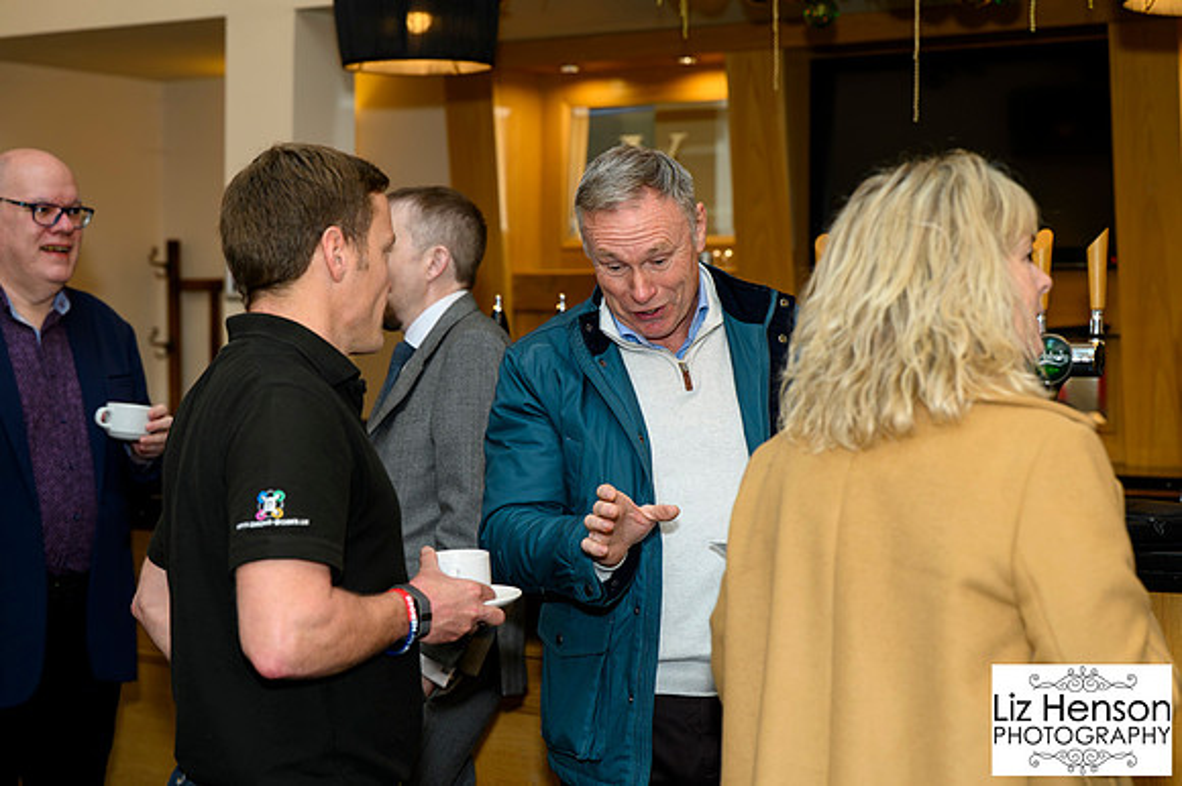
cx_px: 630
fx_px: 2482
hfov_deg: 26.8
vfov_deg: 18.0
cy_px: 367
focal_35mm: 76
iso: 1250
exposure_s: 1/160
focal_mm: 70
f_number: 4
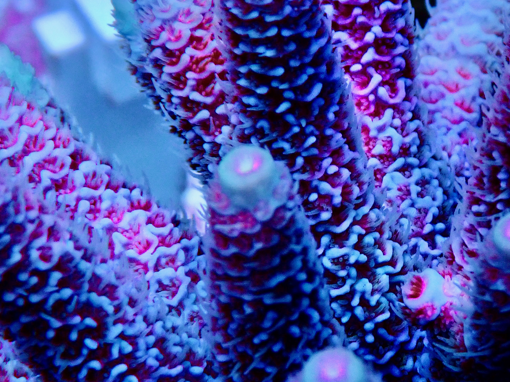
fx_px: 2239
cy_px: 182
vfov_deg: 9.8
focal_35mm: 152
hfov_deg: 13.0
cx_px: 353
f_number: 6.3
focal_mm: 18
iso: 250
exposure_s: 1/200
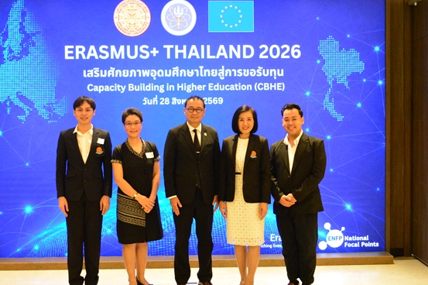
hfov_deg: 47.8
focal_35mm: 41
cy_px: 141
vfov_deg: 32.9
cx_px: 200
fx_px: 482
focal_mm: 23
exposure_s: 1/40
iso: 6400
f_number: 7.1
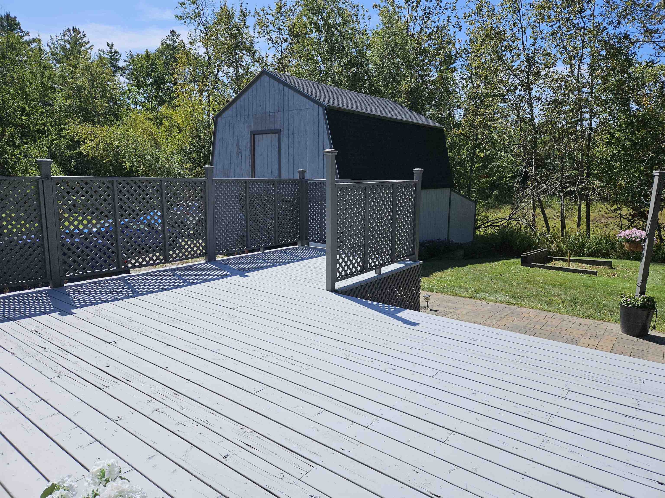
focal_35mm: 23
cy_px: 249
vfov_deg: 58.9
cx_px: 332
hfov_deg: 73.9
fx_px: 442
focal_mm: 5.4
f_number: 1.8
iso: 25
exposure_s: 1/2308
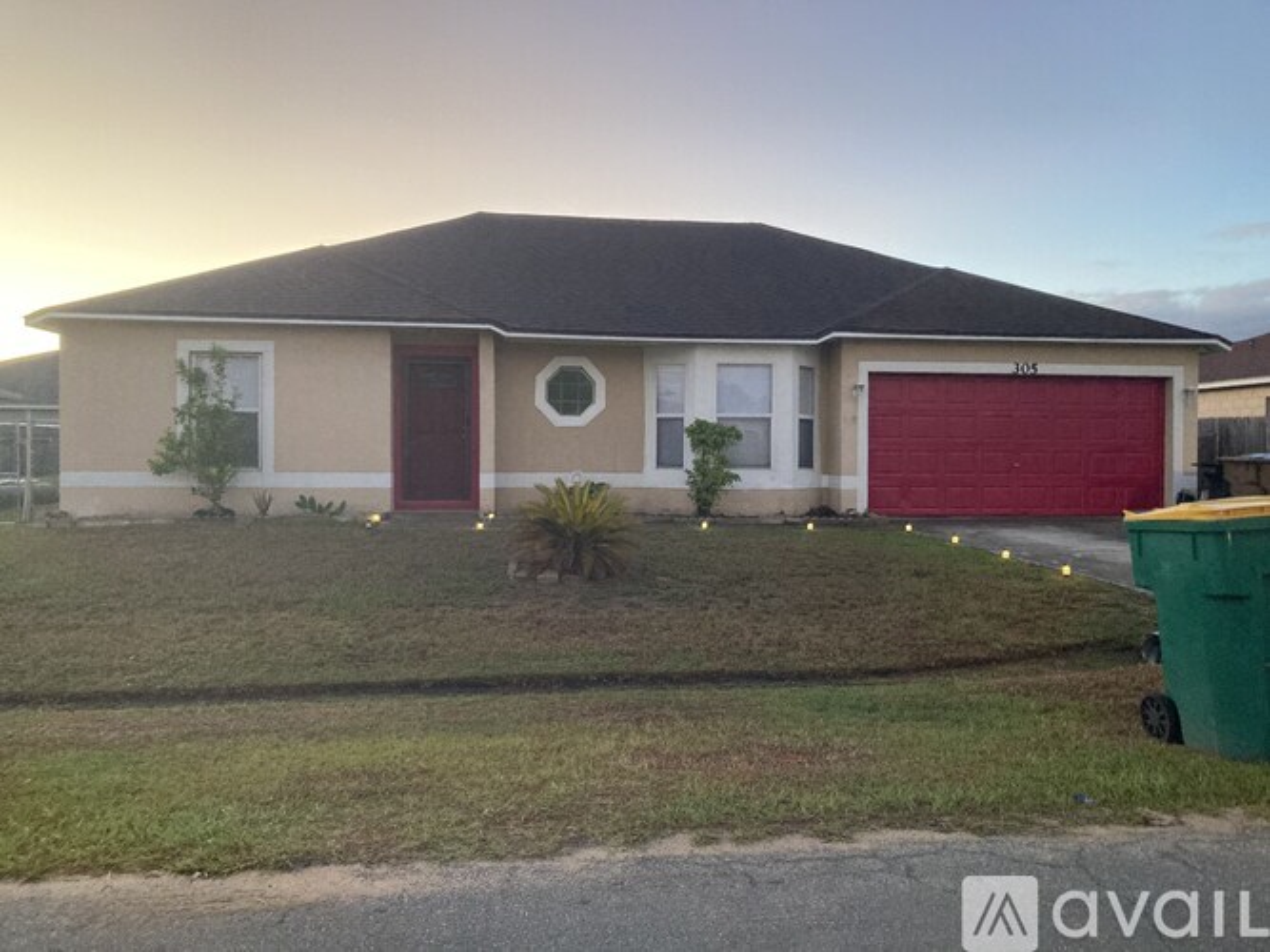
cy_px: 476
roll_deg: -2.3
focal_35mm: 28
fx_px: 1027
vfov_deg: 49.7
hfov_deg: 63.5
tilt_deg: +0.8
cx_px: 635
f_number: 1.8
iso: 400
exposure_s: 1/39
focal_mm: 3.99
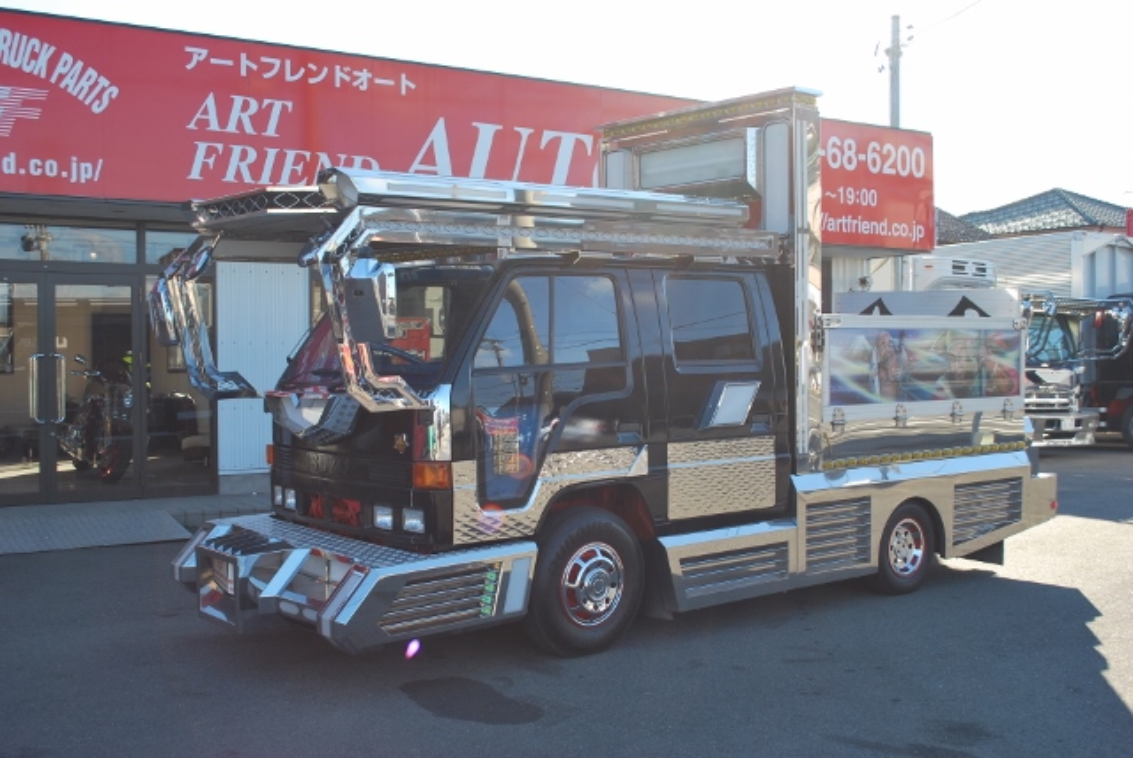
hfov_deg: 49.5
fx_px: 1229
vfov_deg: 34.3
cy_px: 379
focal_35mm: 39
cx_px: 566
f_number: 5.6
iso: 100
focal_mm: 26
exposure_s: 1/125
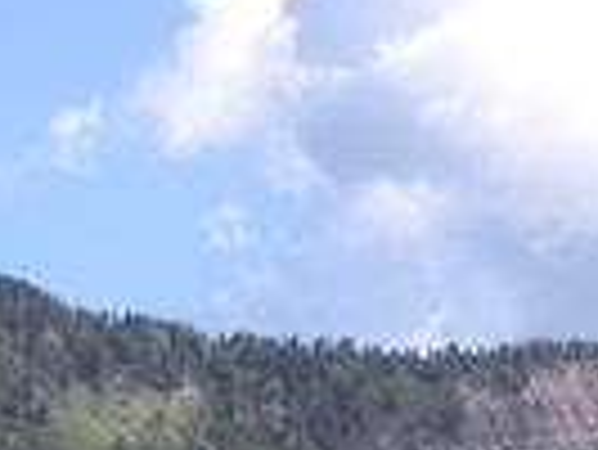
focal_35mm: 244
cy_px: 648
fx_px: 4219
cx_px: 301
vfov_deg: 6.0
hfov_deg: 8.1
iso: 64
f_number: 4.8
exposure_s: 1/208
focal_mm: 14.2
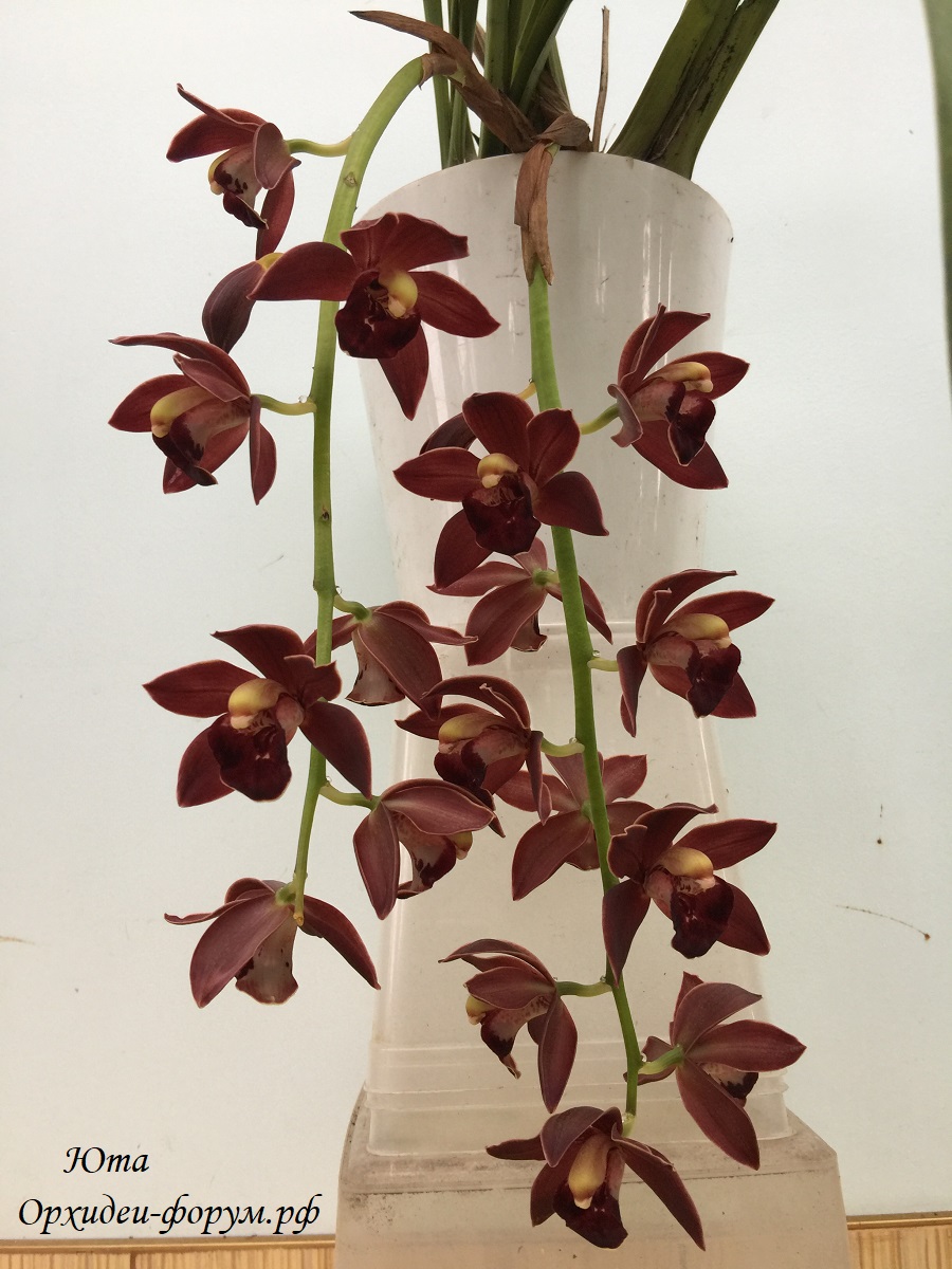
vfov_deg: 61.7
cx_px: 476
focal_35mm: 29
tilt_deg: +9.7
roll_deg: +1.2
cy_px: 634
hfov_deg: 48.2
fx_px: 1063
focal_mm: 4.15
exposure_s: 1/17
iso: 40
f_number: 2.2
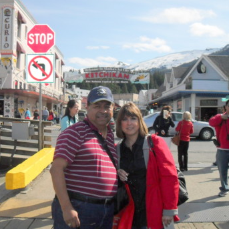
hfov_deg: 40.0
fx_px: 314
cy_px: 115
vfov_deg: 40.0
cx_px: 109
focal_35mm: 42
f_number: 8.9
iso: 200
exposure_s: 1/350
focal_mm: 6.2
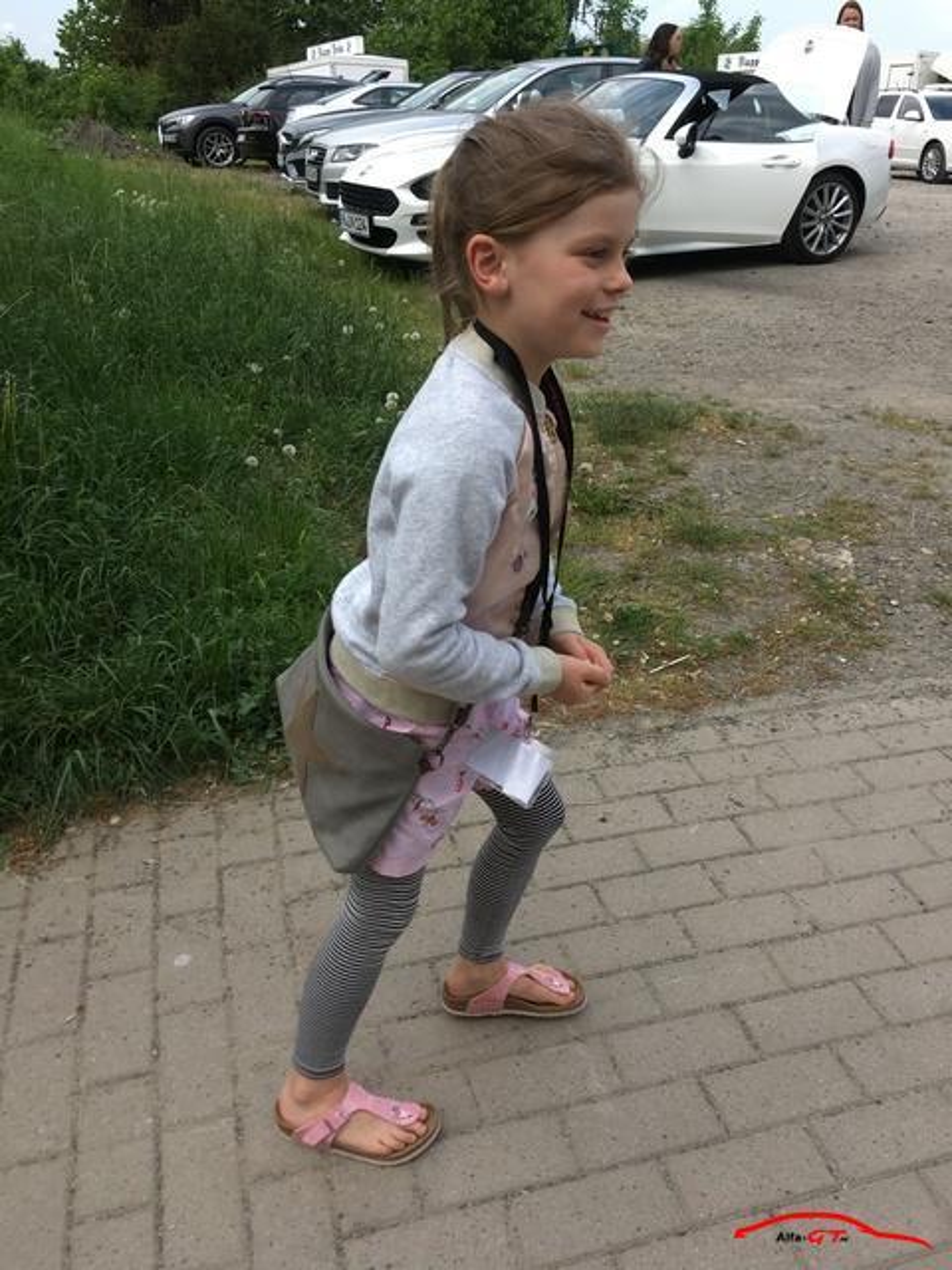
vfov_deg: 61.7
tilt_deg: -25.0
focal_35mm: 29
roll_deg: -2.8
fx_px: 1063
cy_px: 635
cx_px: 476
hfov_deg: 48.2
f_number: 2.2
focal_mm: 4.15
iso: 25
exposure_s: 1/569
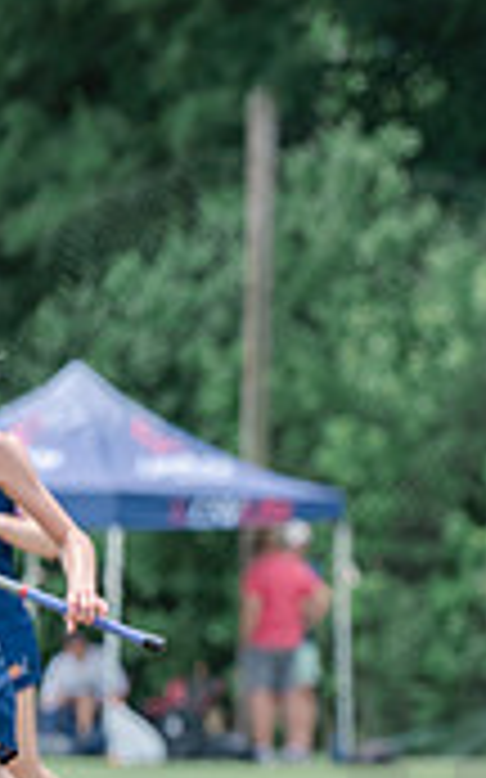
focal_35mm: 683
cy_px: 776
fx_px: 14486
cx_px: 1148
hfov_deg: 1.9
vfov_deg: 3.1
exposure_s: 1/1250
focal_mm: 200
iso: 400
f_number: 4.5
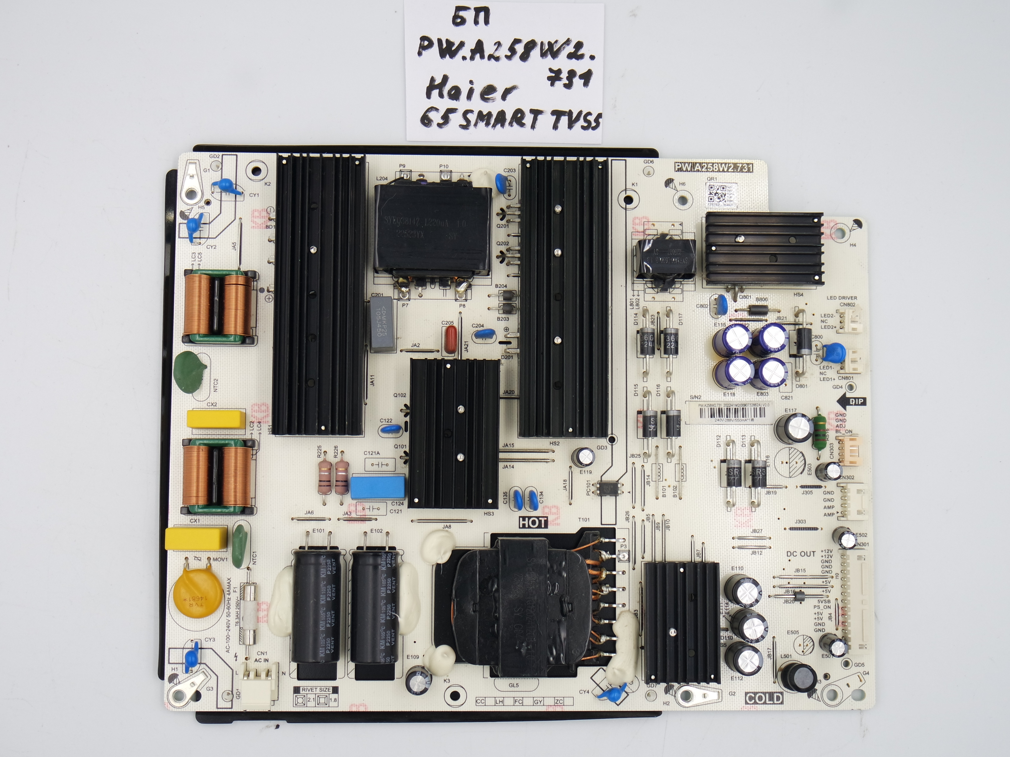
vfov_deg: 29.7
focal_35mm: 49
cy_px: 378
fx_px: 1430
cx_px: 526
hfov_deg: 38.9
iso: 160
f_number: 4.5
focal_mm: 17
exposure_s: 1/125
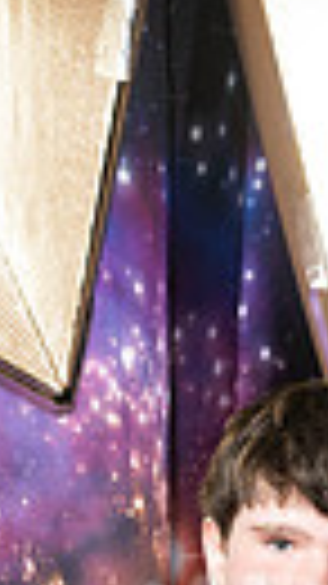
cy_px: 990
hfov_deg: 7.6
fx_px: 2462
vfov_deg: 12.5
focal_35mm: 159
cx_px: 247
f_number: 8
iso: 320
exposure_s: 1/125
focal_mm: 44
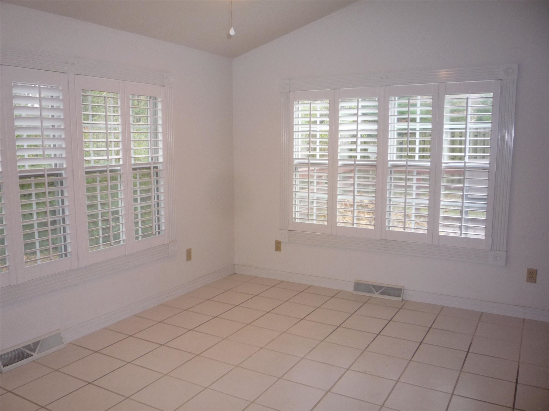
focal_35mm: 30
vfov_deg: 46.8
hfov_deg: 60.0
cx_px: 274
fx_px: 476
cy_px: 206
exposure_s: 1/30
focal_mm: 5.2
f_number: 3.3
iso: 160
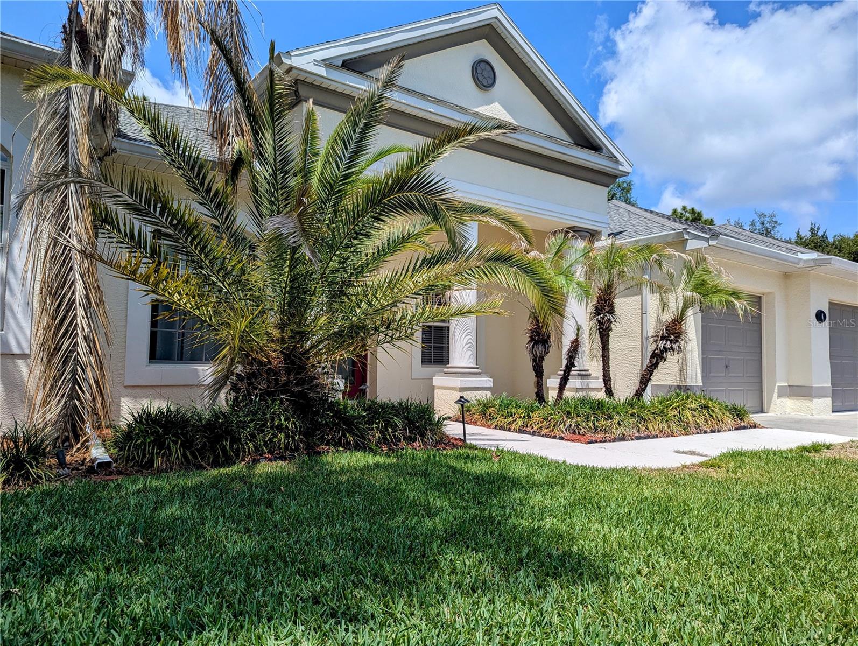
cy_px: 323
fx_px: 596
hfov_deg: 71.5
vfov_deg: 56.9
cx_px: 429
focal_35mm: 24
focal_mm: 6.81
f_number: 1.85
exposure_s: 1/3145
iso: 43
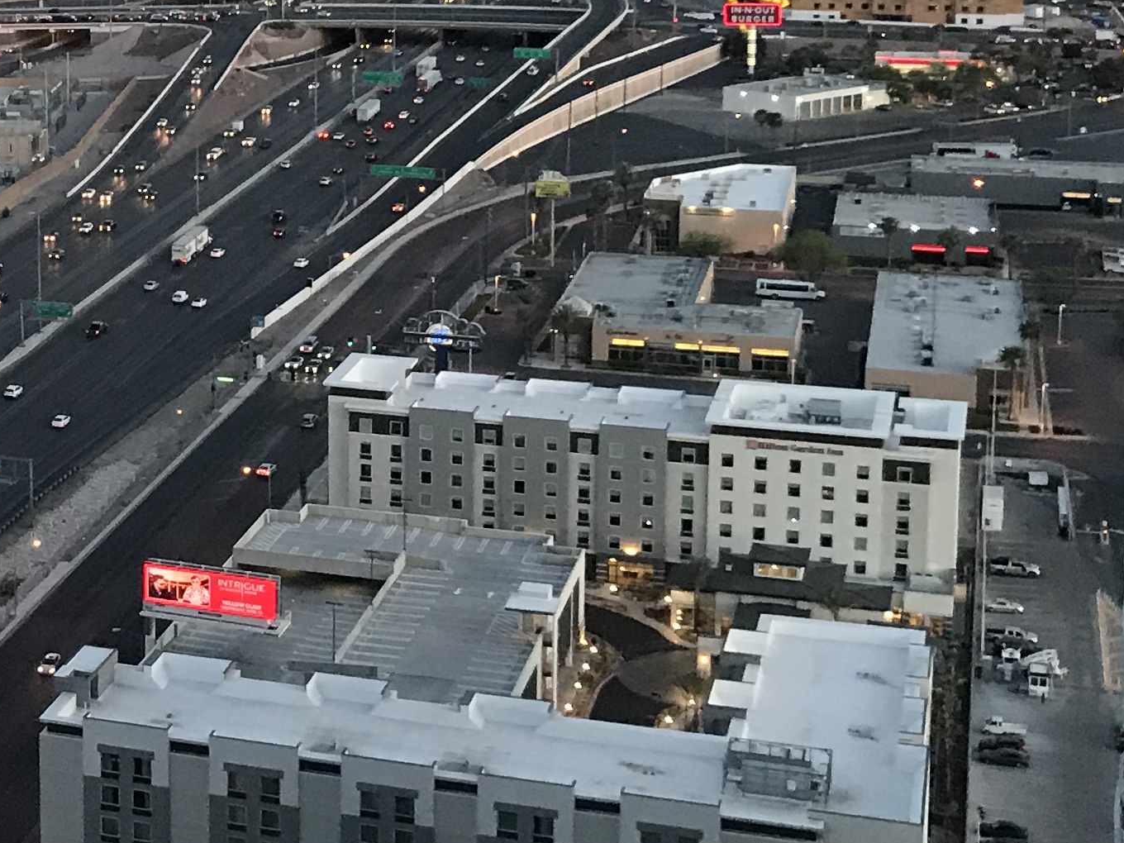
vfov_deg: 17.5
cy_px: 95
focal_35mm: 83
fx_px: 2695
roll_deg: +1.6
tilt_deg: -7.4
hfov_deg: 21.9
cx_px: -210
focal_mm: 3.99
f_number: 1.8
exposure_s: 1/30
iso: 40
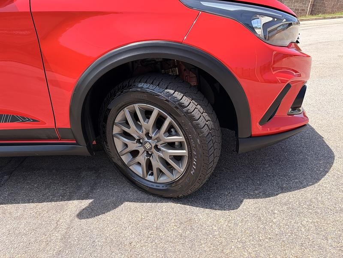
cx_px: 172
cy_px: 129
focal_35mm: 26
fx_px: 258
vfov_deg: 53.1
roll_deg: -6.0
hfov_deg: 67.3
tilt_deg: -22.2
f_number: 1.6
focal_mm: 5.96
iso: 50
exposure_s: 1/1901
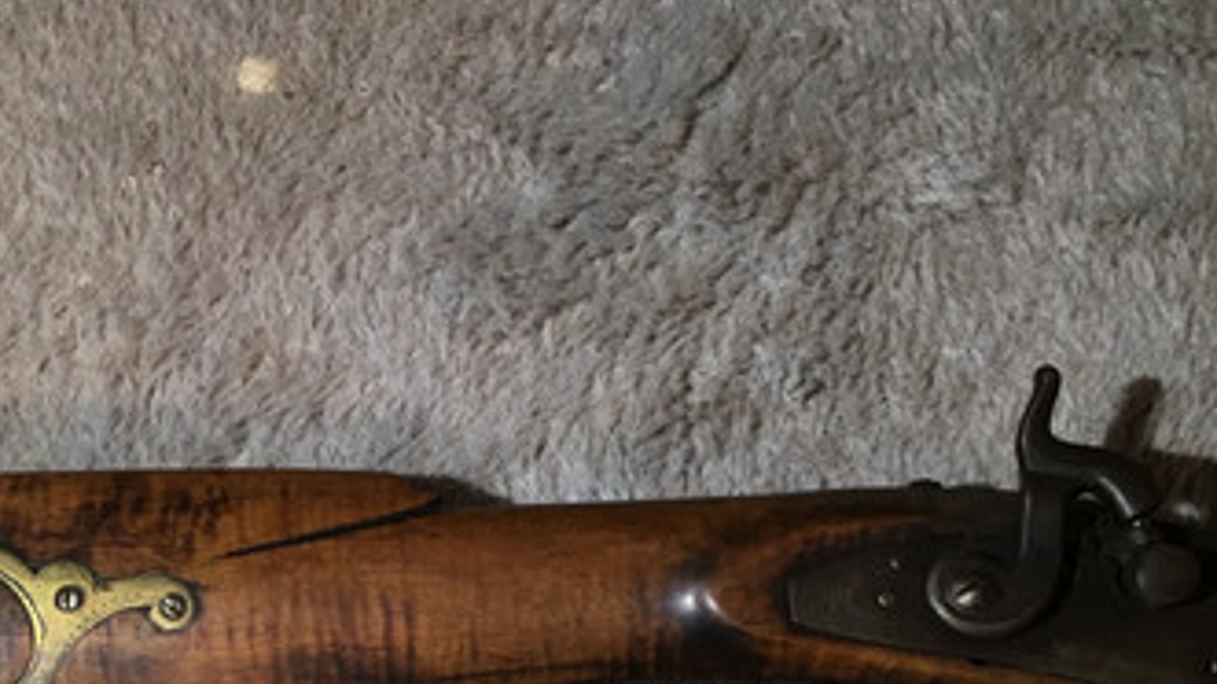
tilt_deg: -82.5
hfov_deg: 33.7
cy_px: 765
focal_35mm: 61
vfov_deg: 18.9
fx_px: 1968
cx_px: 313
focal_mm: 4.15
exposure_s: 1/30
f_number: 2.2
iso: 64
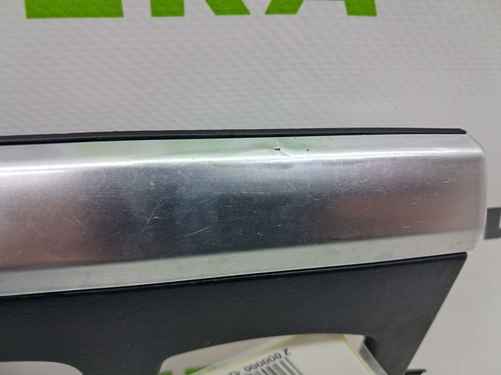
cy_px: 188
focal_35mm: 27
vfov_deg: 51.3
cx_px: 250
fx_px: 390
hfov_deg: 65.4
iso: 50
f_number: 1.8
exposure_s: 1/60
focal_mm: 4
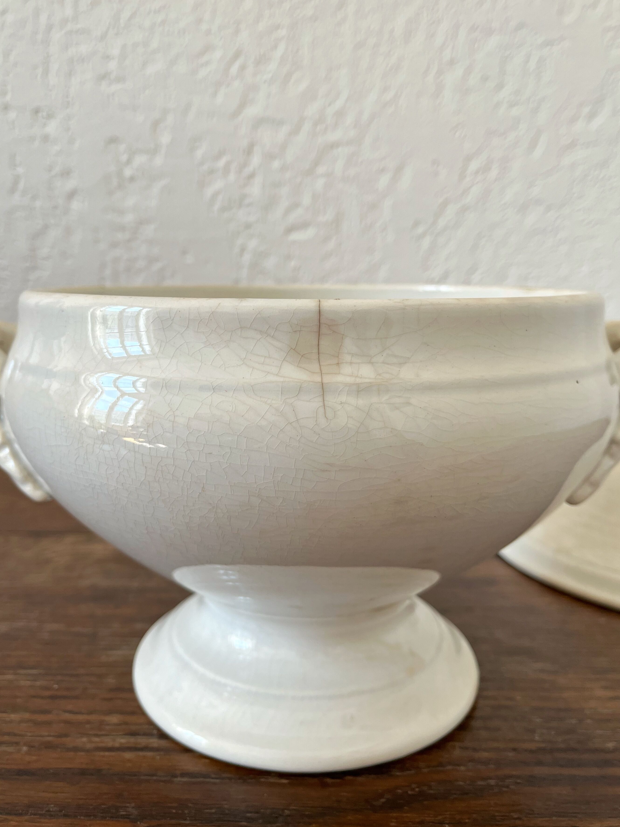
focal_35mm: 29
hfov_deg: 48.2
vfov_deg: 61.6
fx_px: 693
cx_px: 297
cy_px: 398
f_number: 1.6
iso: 64
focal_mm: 5.1
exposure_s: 1/122
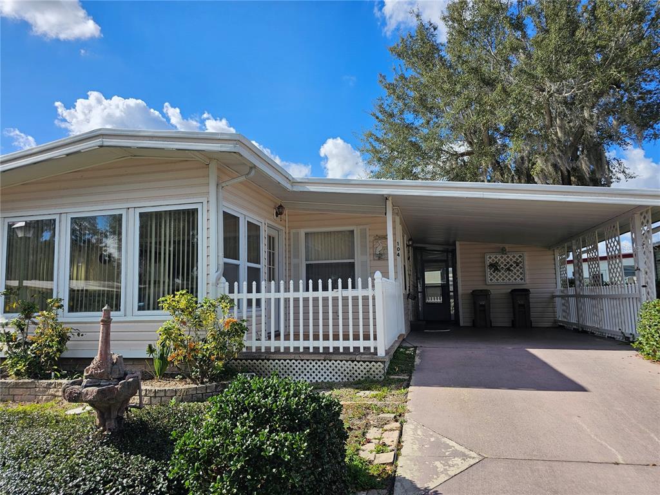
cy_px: 248
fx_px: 439
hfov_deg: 73.9
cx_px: 330
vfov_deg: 58.9
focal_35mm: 23
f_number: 1.7
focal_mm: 6.3
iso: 10
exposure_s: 1/624
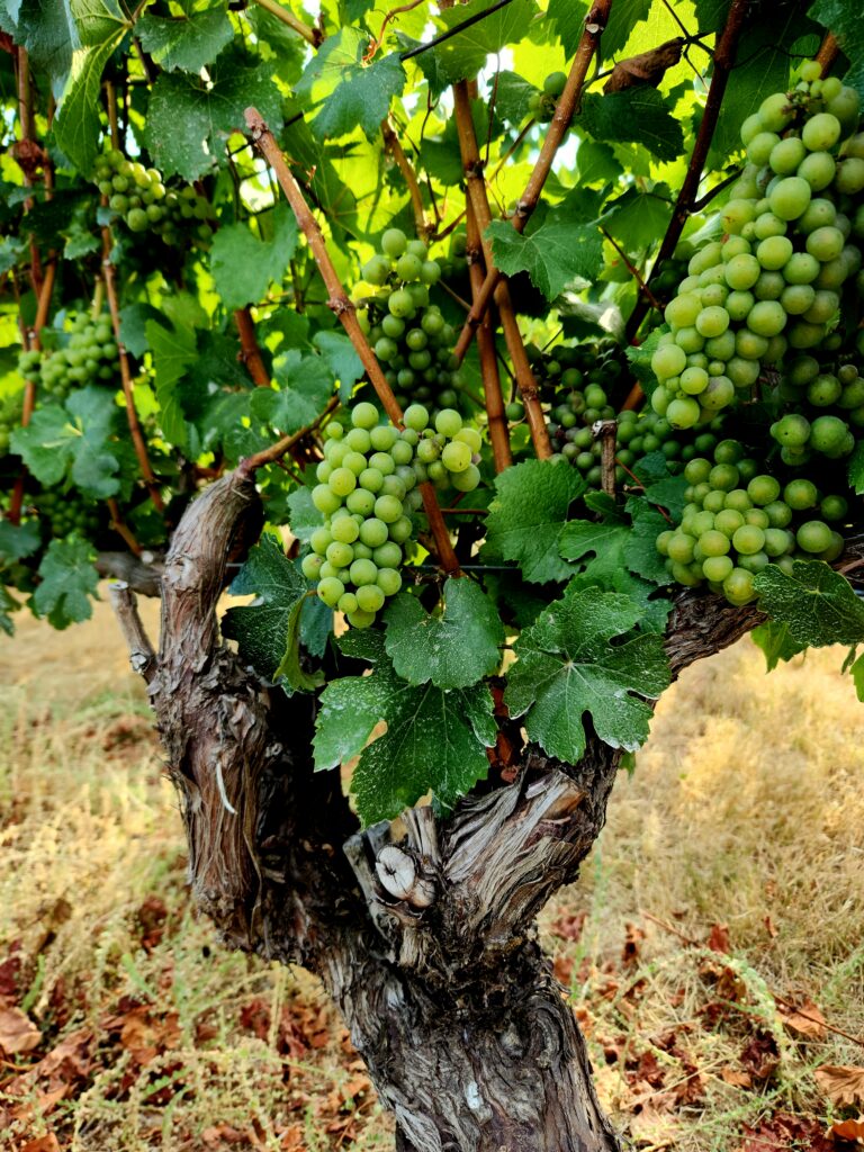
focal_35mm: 23
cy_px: 576
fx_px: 765
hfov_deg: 58.9
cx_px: 432
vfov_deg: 73.9
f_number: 1.8
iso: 20
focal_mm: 5.4
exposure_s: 1/149
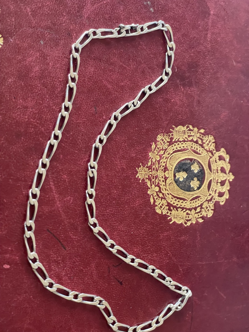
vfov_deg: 36.8
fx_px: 499
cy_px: 166
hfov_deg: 28.0
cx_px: 124
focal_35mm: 52
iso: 640
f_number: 2
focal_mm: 6
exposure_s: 1/60
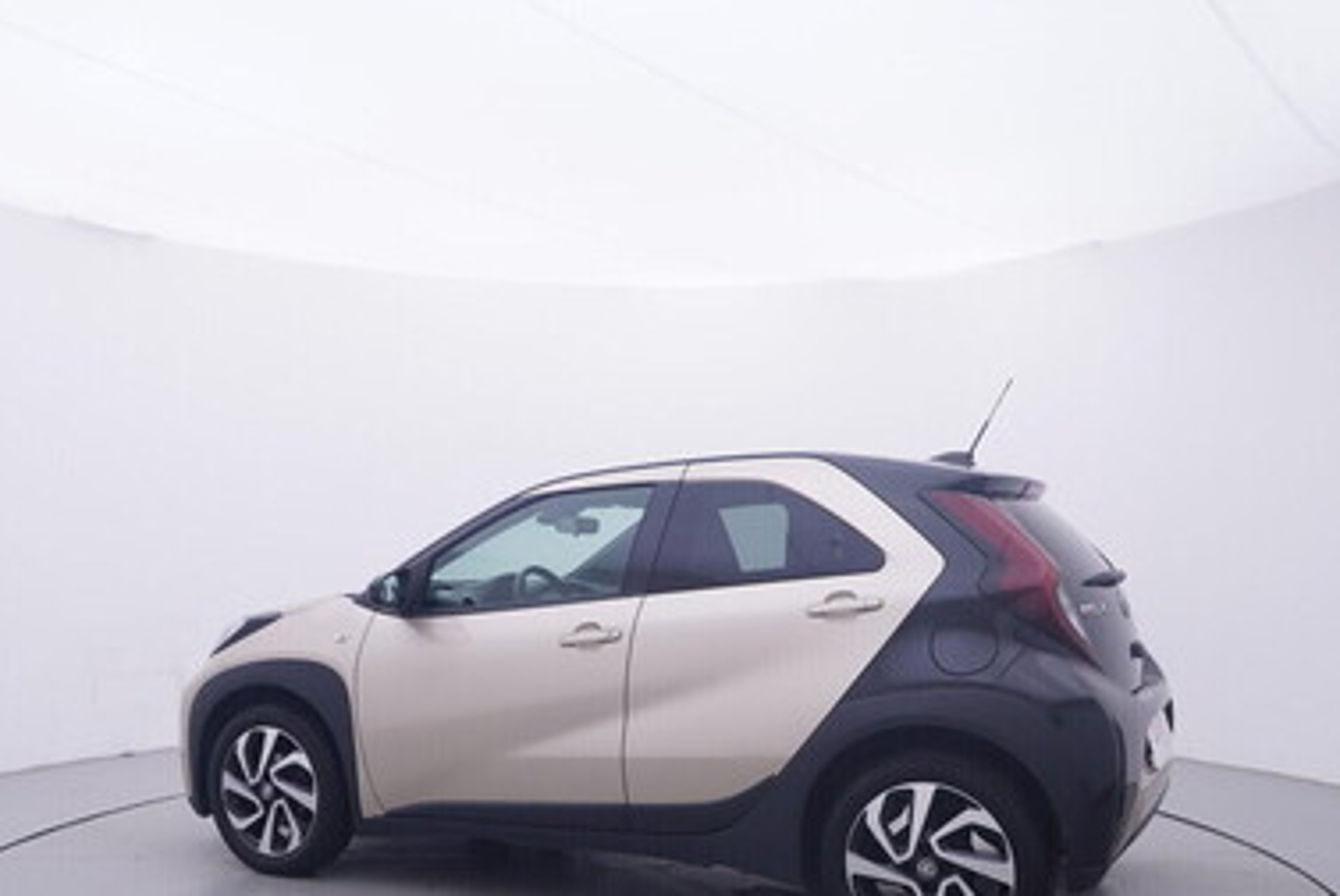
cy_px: 617
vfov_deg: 39.7
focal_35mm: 33
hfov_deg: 57.6
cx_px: 656
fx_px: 1219
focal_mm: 15
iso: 200
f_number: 5
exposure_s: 1/80
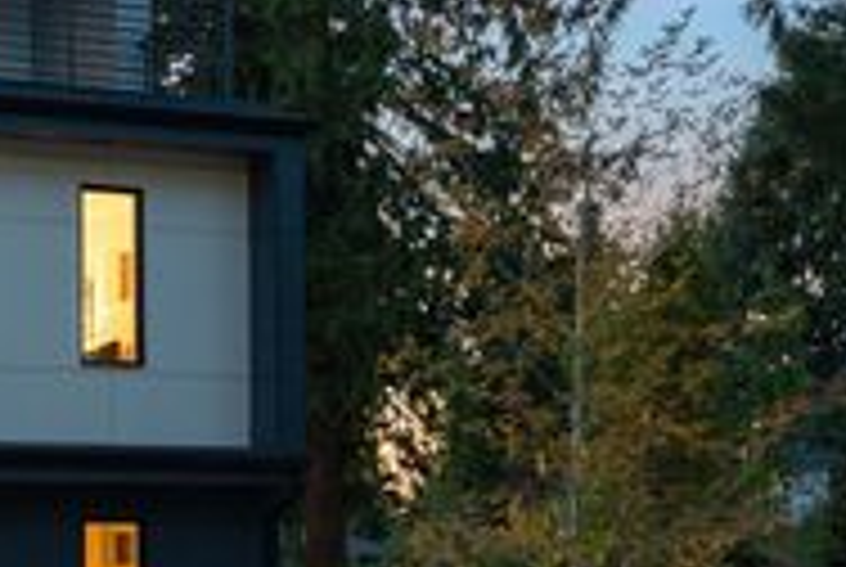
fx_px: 1436
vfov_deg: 22.3
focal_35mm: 61
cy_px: 313
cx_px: -225
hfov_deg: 27.8
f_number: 4
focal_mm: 23
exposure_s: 1/30
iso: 2500
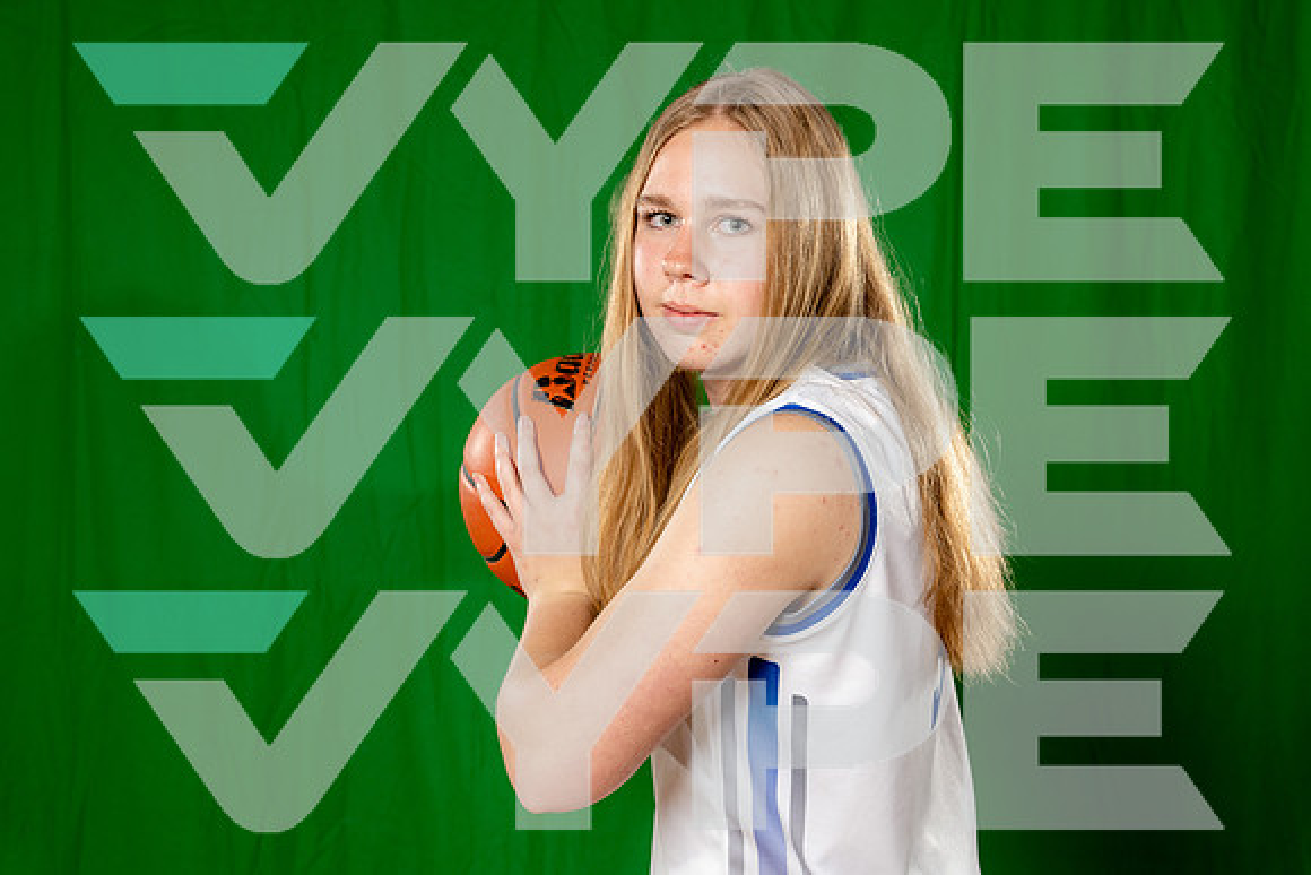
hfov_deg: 35.0
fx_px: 2076
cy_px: 438
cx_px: 656
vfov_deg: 23.8
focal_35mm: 57
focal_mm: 57
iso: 250
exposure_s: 1/250
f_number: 8
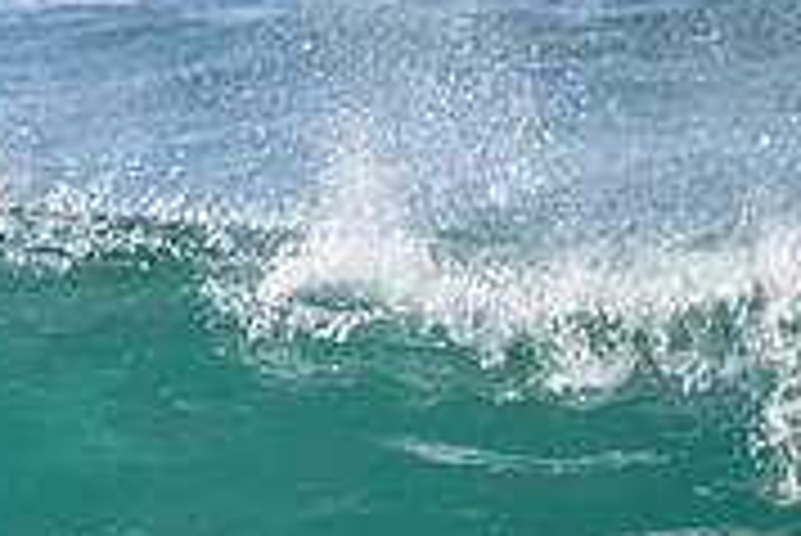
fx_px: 58118
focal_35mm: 2610
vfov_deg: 0.5
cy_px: 664
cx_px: -486
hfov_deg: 0.8
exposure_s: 1/1600
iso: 3600
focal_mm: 800
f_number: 11
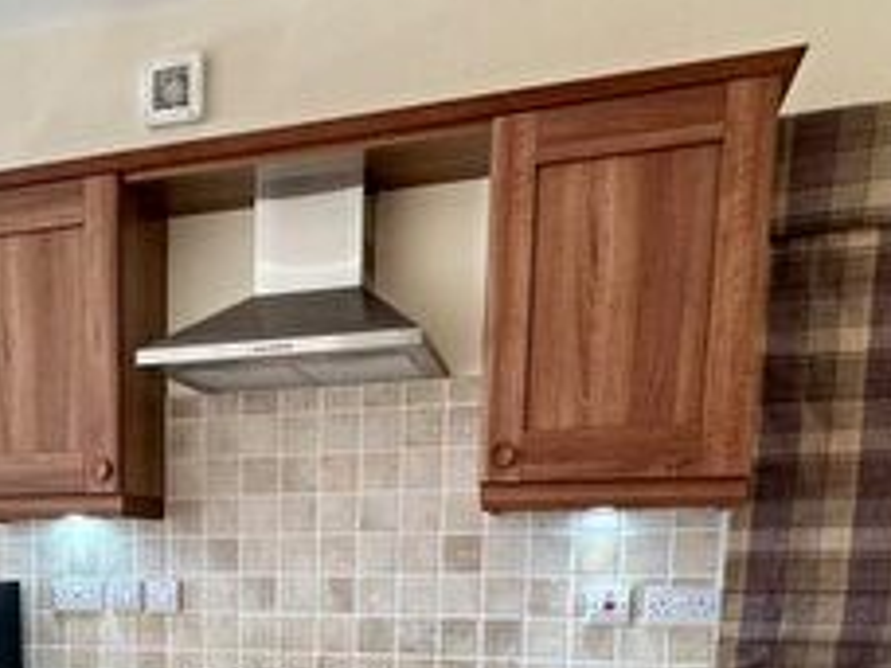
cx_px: 106
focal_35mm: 43
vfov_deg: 30.5
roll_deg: +0.4
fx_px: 1107
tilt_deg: -8.0
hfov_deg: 40.8
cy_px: 709
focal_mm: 2.22
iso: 80
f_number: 2.2
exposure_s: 1/100
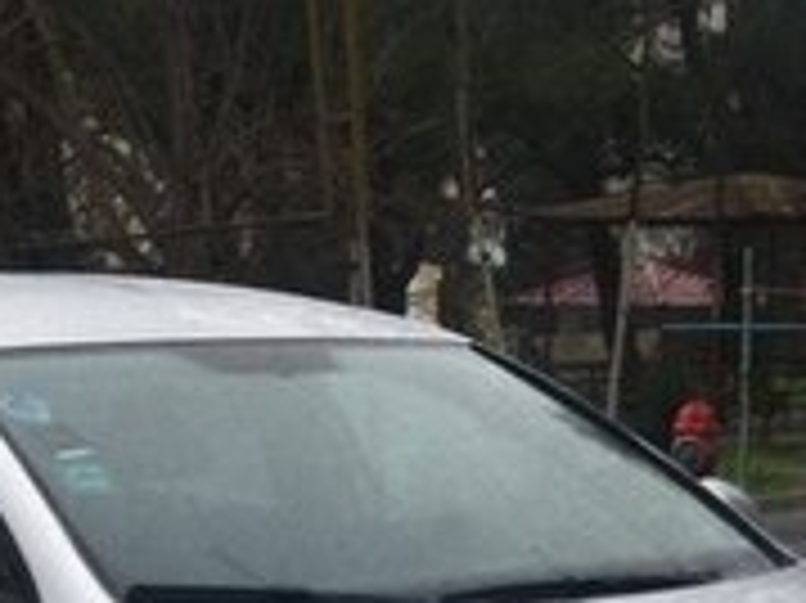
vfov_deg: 10.8
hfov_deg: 15.3
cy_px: 1033
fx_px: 3002
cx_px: 455
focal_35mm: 129
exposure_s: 1/15
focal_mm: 3.85
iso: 80
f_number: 2.8
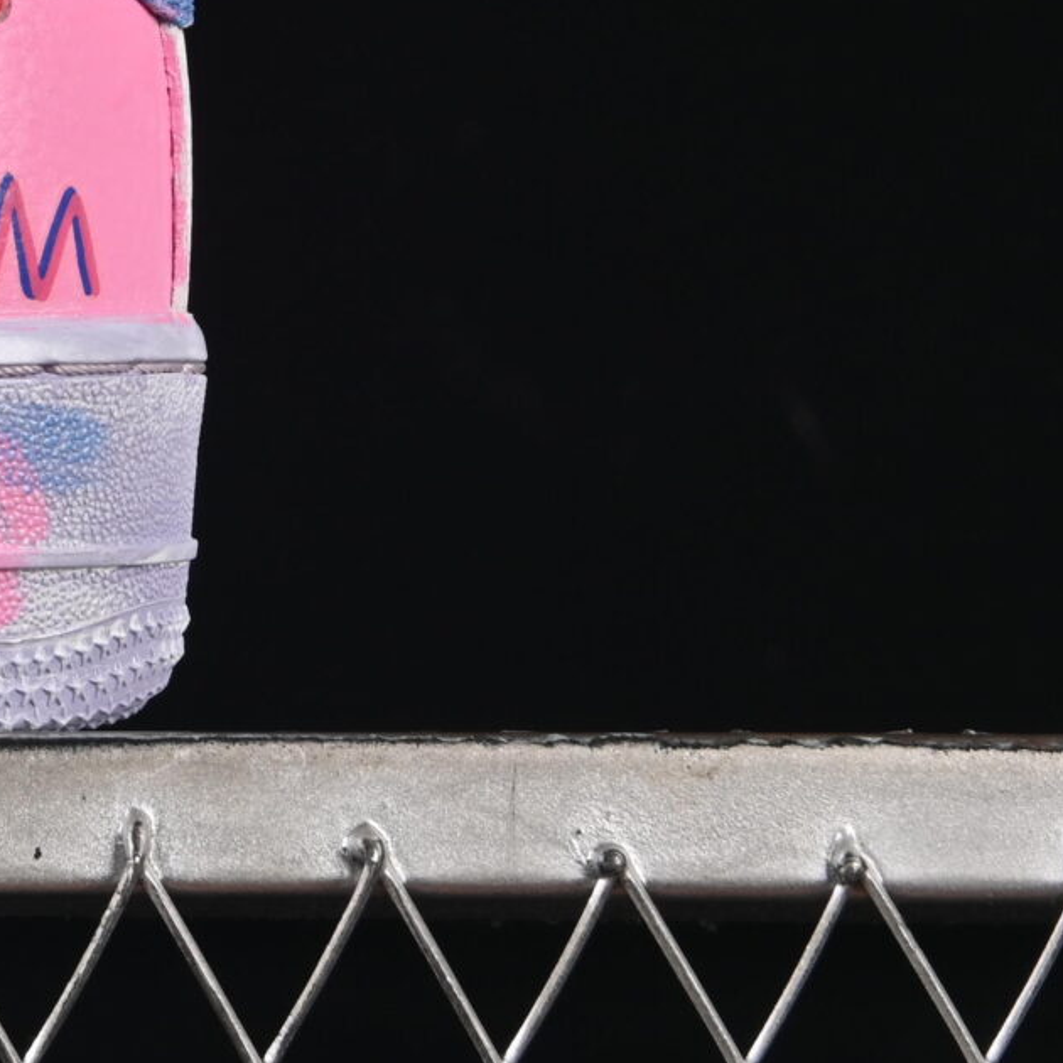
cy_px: -163
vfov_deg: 6.7
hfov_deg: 6.6
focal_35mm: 259
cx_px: -1061
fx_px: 8998
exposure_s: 1/80
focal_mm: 50
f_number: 8
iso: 160
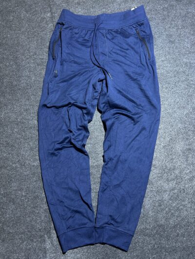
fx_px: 195
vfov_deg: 67.3
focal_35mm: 26
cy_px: 130
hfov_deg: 53.1
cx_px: 98
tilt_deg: -52.1
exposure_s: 1/50
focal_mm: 5.7
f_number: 1.5
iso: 200
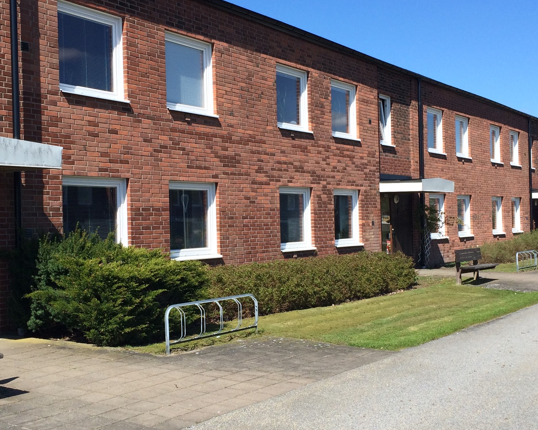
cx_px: 234
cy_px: 226
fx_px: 748
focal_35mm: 47
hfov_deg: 39.5
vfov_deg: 32.1
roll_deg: +2.5
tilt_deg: -0.2
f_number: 2.2
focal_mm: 4.15
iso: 32
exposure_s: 1/1642
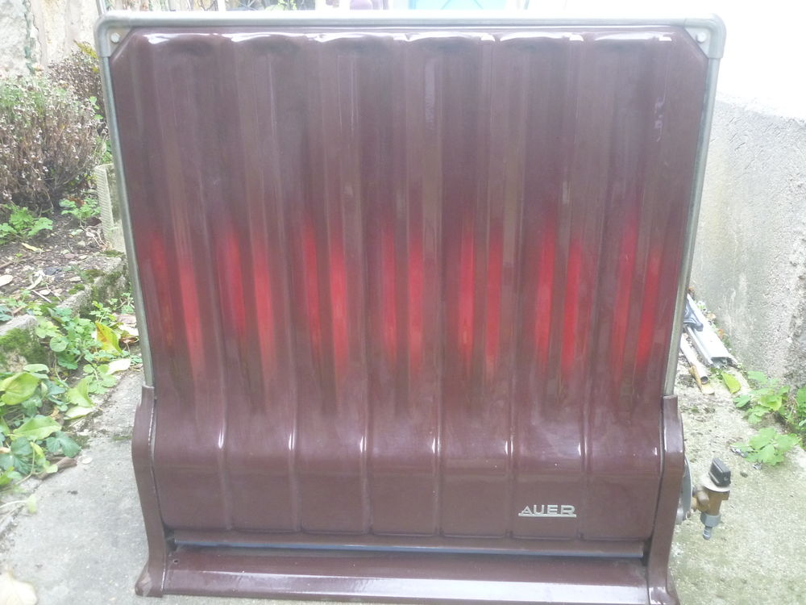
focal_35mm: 33
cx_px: 403
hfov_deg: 55.4
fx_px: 768
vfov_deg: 42.9
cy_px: 302
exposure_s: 1/30
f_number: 2.8
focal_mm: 5.5
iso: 320
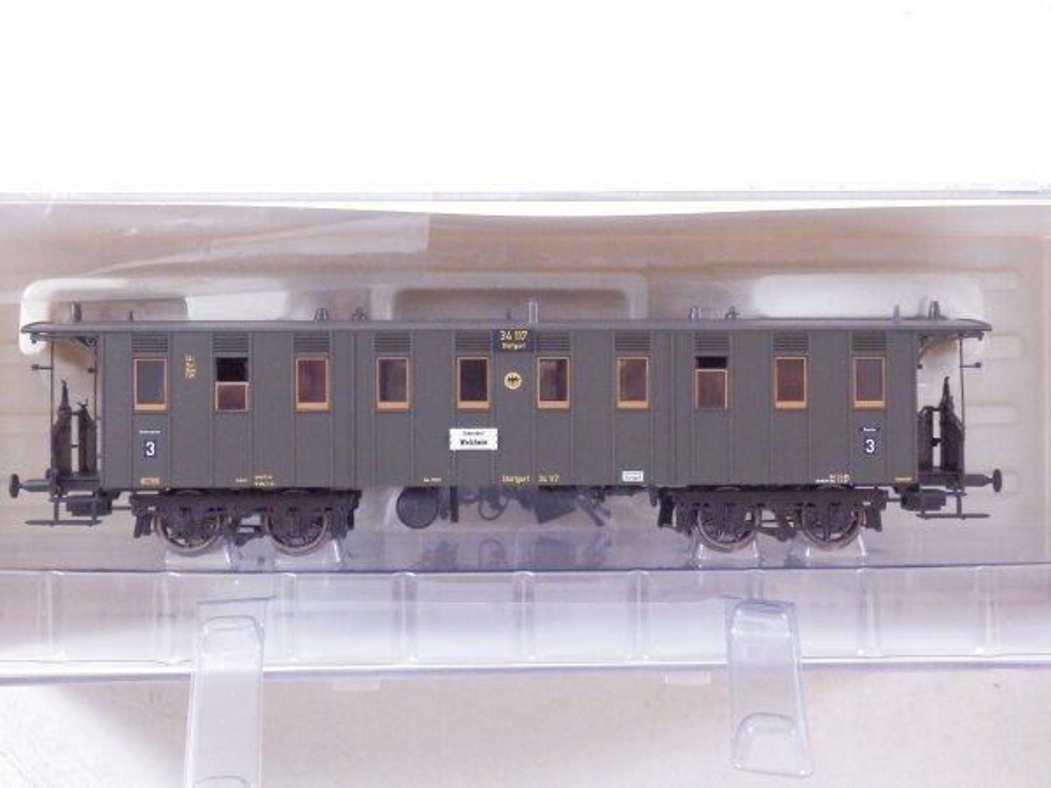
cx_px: 526
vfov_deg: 32.2
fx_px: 1366
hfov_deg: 42.1
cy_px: 394
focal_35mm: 45
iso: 1600
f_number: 3.8
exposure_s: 1/160
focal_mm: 8
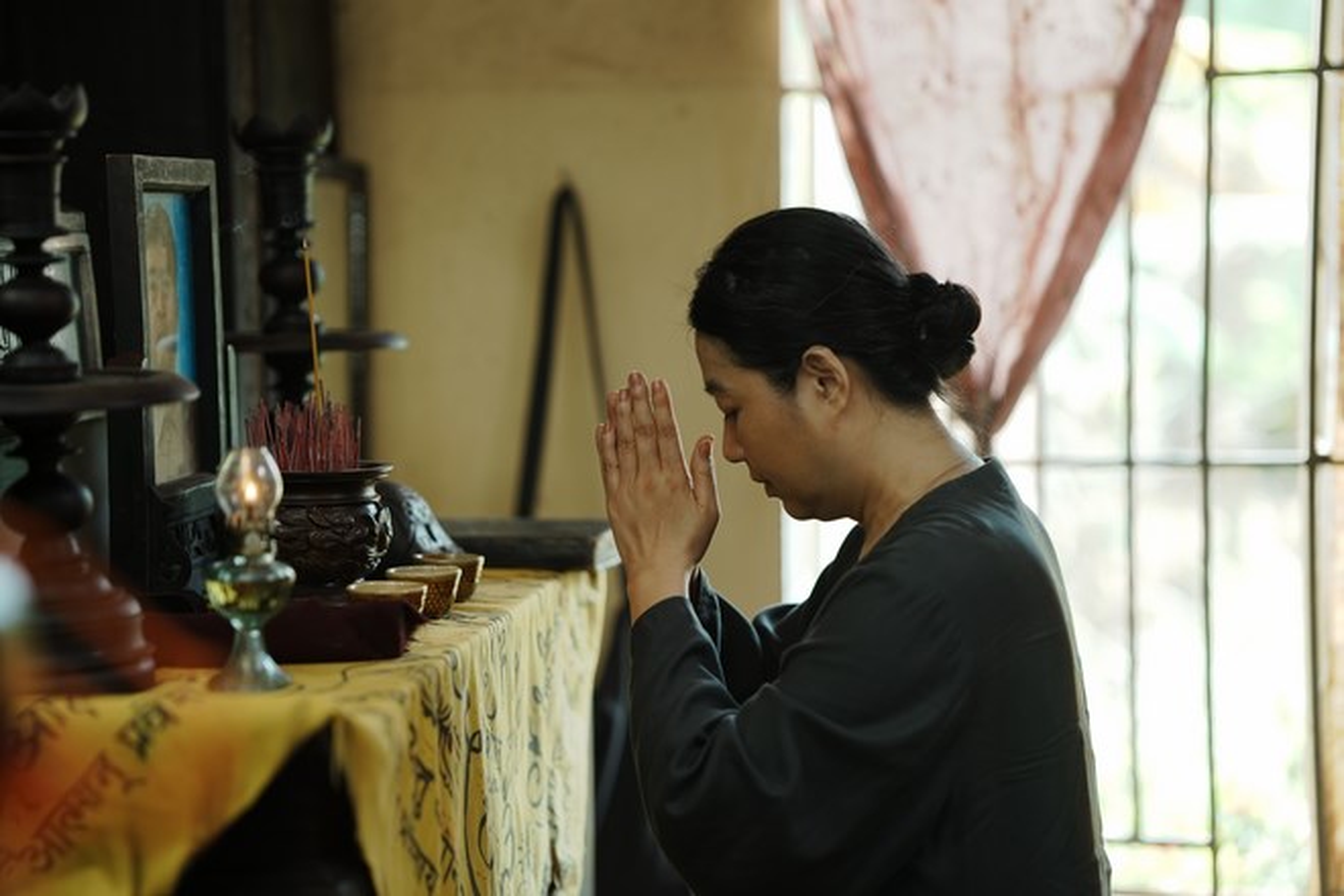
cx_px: 672
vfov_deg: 16.1
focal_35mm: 85
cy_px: 448
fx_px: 3173
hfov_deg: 23.9
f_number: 1.8
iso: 200
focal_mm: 85
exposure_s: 1/320
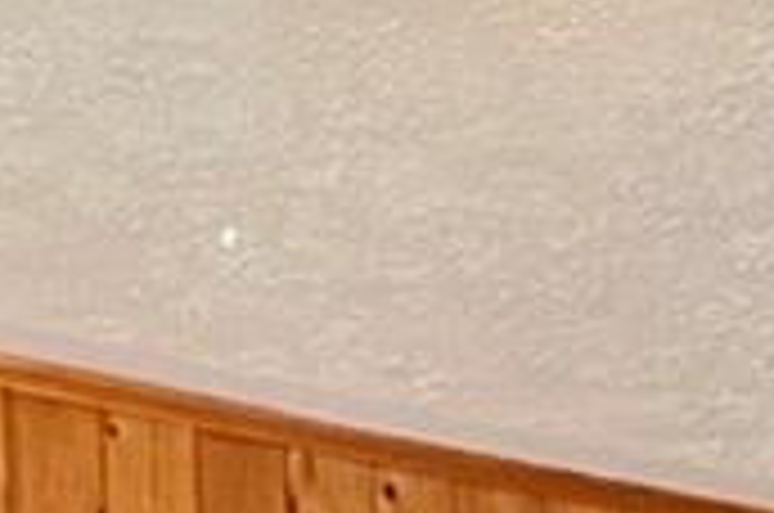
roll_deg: +0.3
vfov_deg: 8.5
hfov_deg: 16.8
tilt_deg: -0.4
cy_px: 1755
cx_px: 644
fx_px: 2597
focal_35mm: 121
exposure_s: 1/60
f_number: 1.8
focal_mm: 1.57
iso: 400
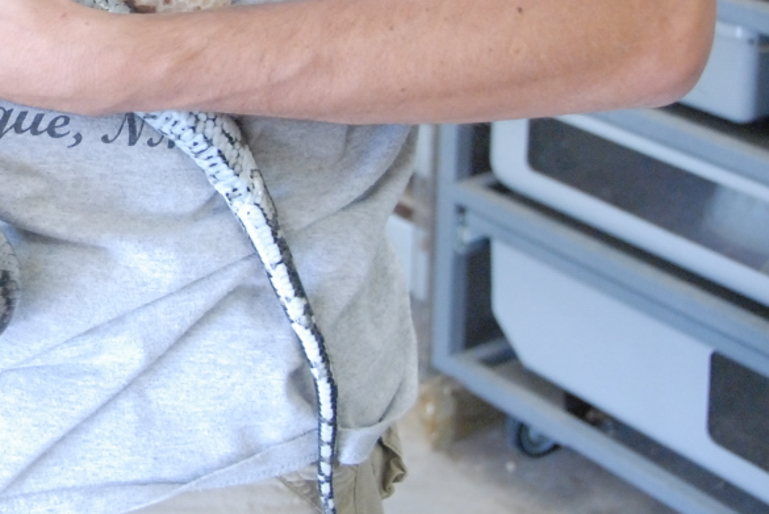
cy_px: 6
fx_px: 1838
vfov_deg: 15.6
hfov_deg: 22.5
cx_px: -32
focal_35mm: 86
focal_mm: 26
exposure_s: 1/60
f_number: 3.8
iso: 1600
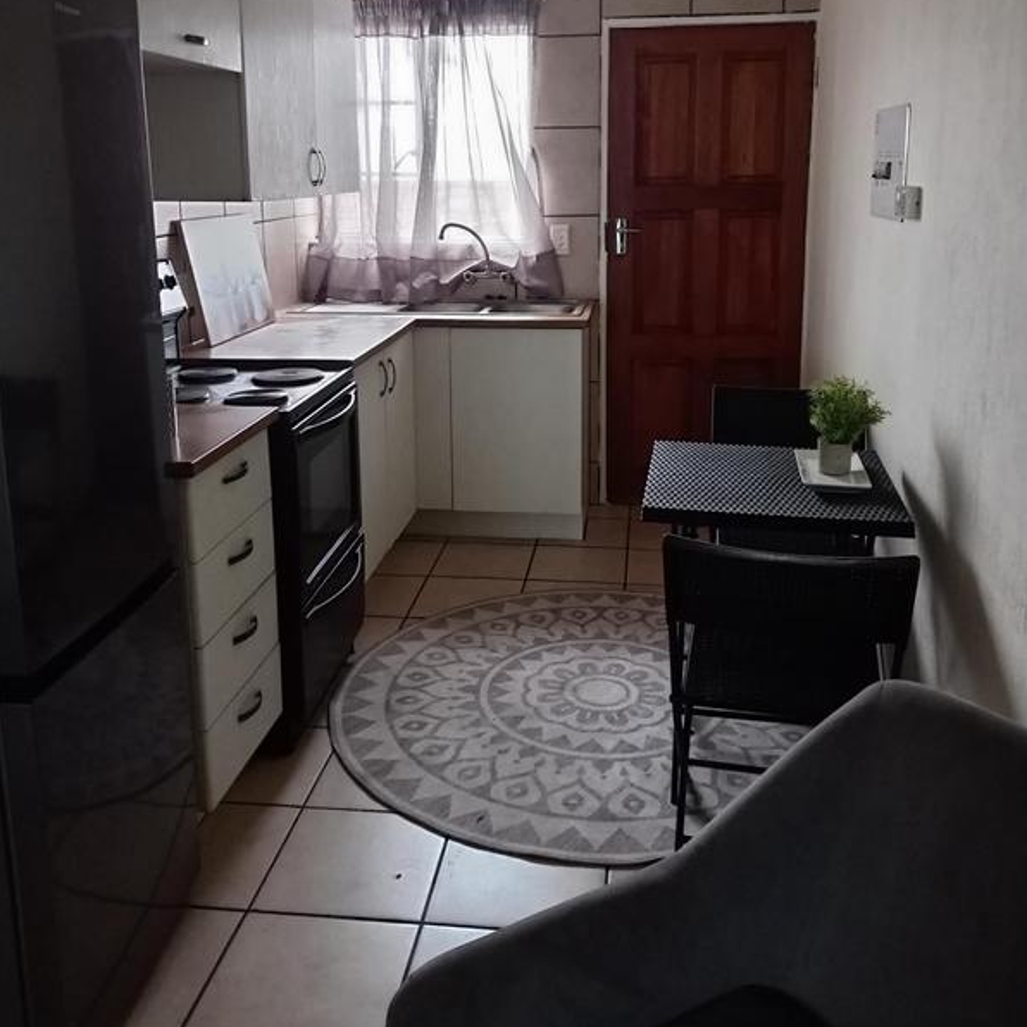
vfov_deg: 50.5
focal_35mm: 32
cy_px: 374
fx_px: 1074
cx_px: 513
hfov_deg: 51.1
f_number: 1.8
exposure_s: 1/20
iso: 1367
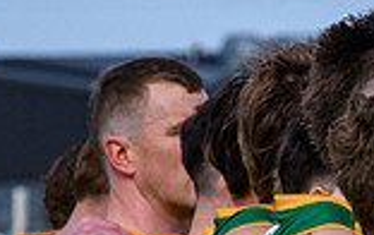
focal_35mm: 1428
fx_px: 14576
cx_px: 558
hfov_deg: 1.5
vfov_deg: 0.9
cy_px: 508
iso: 900
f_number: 10
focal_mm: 200
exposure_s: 1/1600
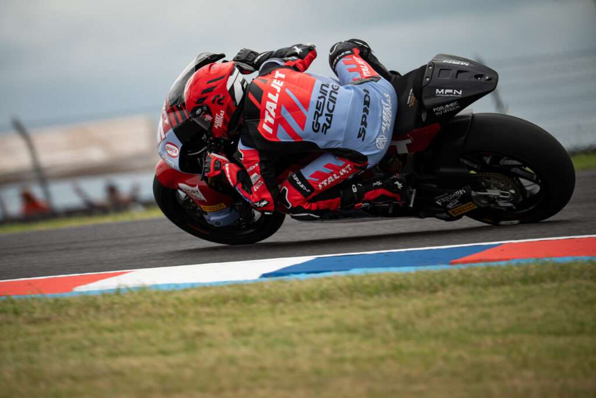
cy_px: 199
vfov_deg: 3.4
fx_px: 6623
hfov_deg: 5.2
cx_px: 298
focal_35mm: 400
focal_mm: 400
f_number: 5
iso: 200
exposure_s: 1/1600
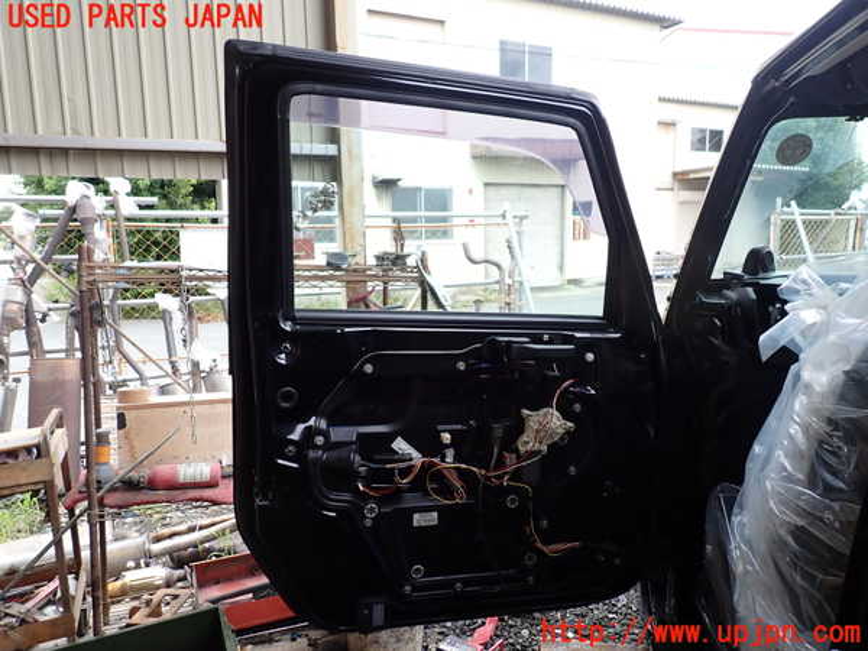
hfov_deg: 69.4
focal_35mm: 25
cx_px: 434
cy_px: 326
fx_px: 627
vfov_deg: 54.9
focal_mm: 4.5
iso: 100
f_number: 2.8
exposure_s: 1/100
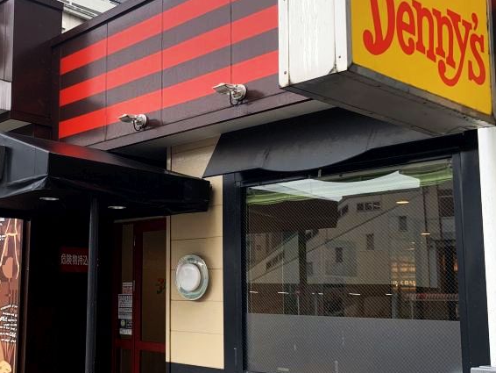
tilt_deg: +9.1
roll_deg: -0.9
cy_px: 209
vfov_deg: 30.9
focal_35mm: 47
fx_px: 674
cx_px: 94
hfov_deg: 38.8
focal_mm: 4.25
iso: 25
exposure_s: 1/173
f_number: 1.8
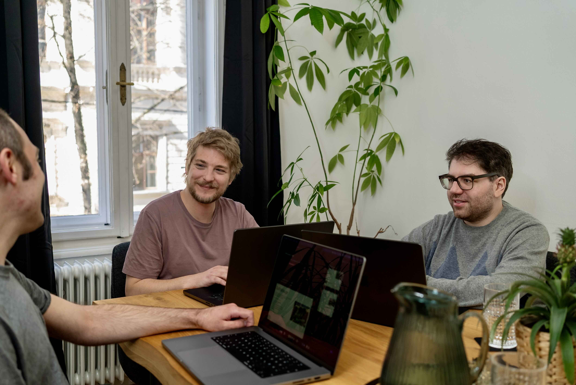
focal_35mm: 35
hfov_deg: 54.4
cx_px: 288
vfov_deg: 37.9
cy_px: 192
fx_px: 560
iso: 640
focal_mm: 35
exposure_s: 1/125
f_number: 3.2
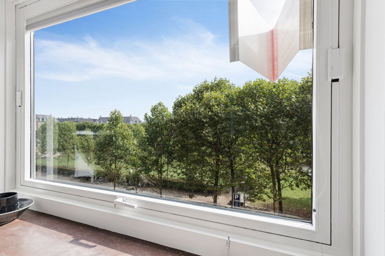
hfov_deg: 86.9
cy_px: 128
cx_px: 192
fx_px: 203
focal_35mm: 19
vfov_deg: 64.5
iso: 125
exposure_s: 1/20
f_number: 11
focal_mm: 19
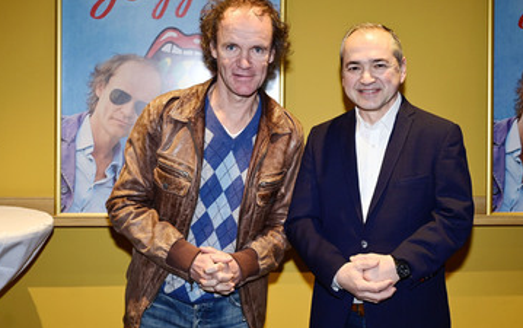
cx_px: 286
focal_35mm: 46
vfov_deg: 28.0
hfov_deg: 43.4
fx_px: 656
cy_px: 157
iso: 1600
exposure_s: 1/160
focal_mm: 36
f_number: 4.5
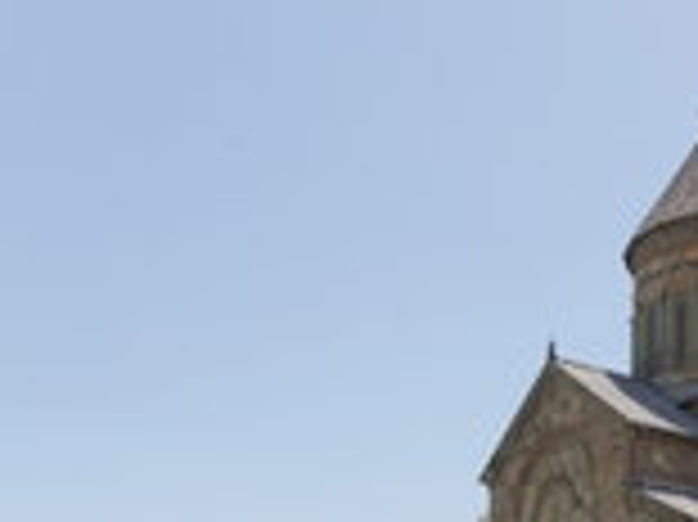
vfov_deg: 21.9
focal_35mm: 63
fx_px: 1274
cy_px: 580
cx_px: 865
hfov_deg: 26.7
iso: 100
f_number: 5.6
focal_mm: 17
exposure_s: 1/320
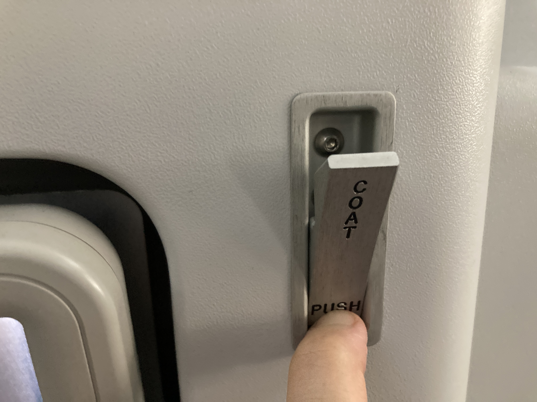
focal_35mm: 28
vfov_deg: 49.7
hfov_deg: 63.4
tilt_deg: -18.0
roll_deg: +0.7
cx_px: 268
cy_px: 201
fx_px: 434
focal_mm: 3.99
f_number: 1.8
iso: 640
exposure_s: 1/28
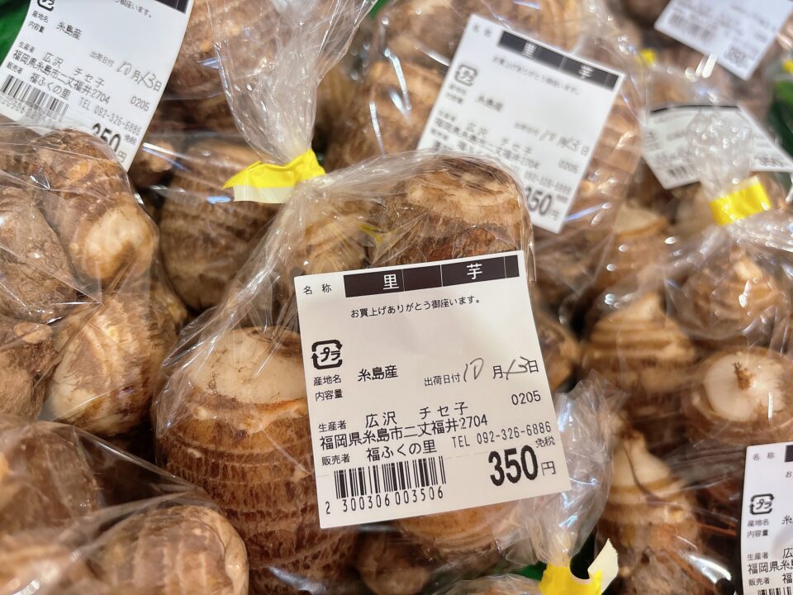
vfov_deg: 53.1
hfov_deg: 67.3
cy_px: 298
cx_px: 396
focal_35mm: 26
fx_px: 596
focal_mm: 5.96
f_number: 1.6
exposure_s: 1/60
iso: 100
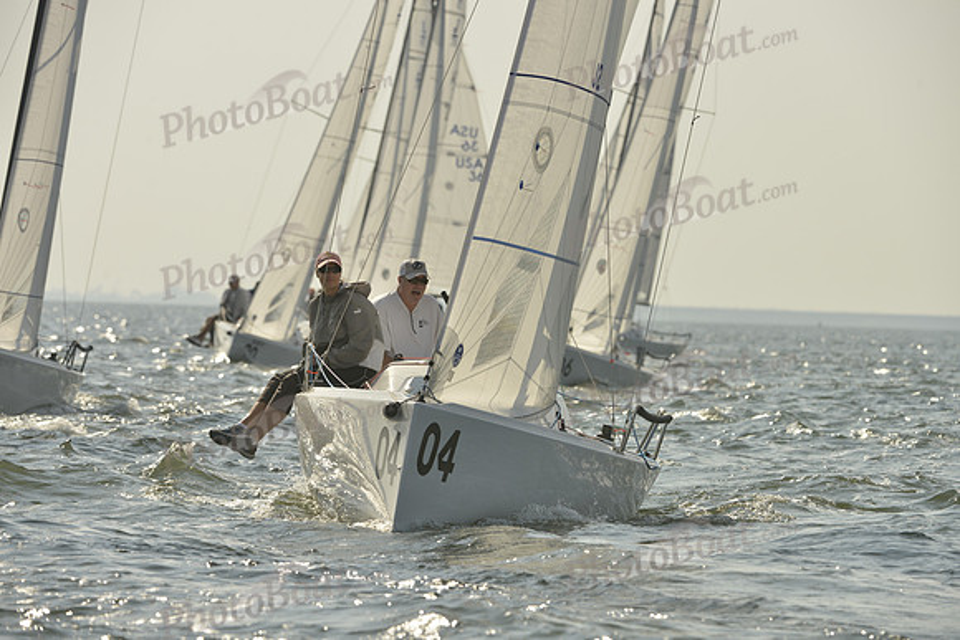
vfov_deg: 4.9
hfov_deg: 7.4
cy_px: 320
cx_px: 480
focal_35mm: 280
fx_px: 7468
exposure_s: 1/1600
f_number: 8
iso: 280
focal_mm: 280
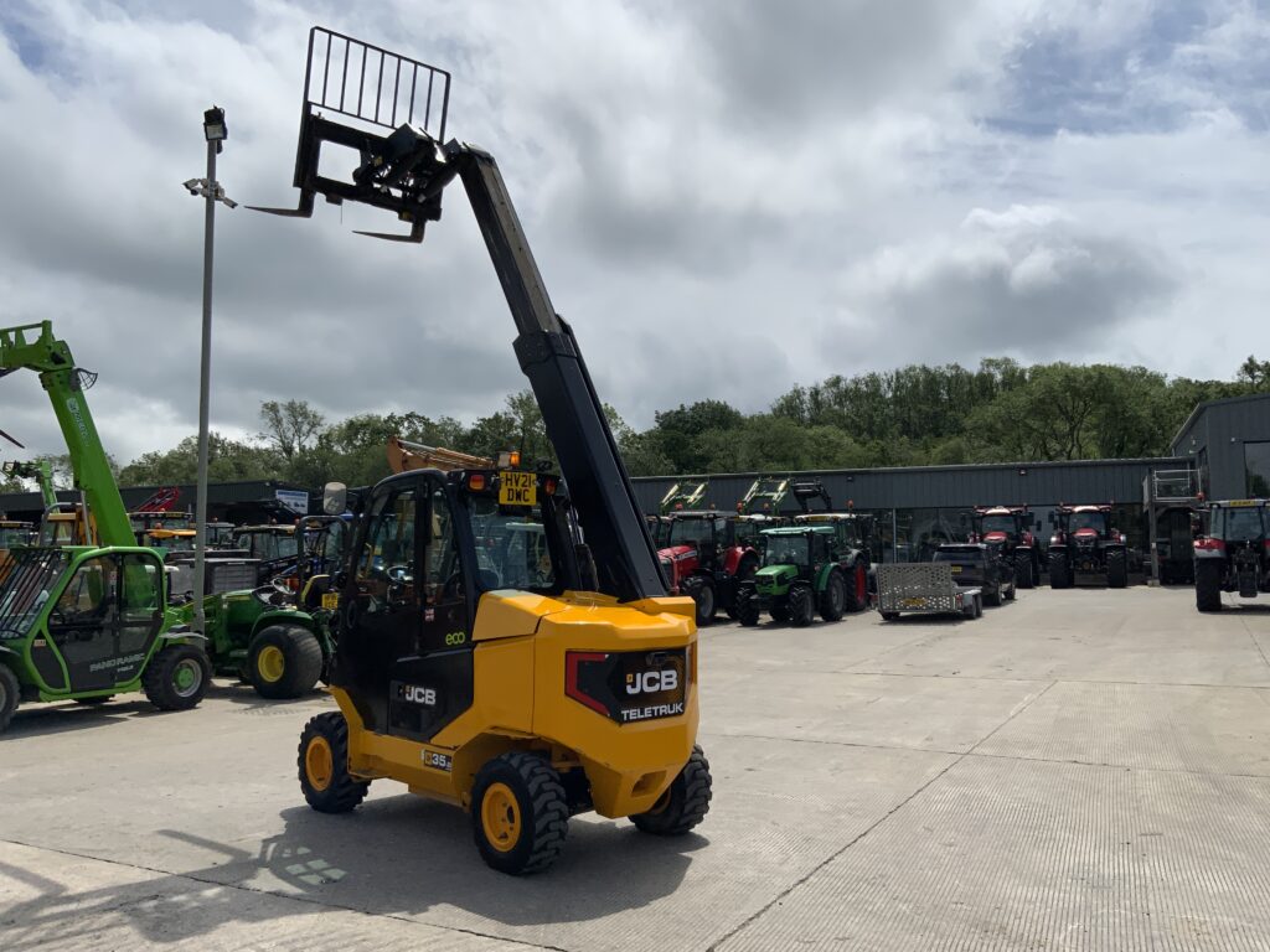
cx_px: 635
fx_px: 1064
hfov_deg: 61.7
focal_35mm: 29
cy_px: 476
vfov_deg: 48.2
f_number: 1.8
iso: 20
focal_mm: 3
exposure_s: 1/5814
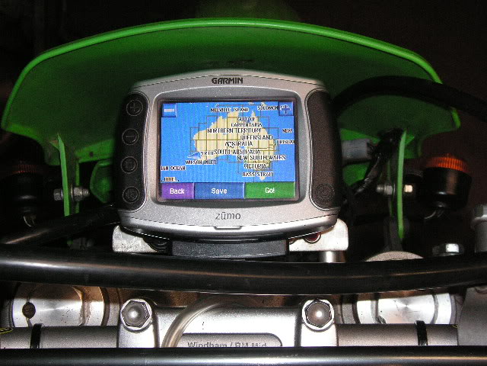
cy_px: 183
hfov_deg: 36.8
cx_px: 244
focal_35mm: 52
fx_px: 732
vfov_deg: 28.0
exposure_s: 1/90
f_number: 3.6
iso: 160
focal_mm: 8.6
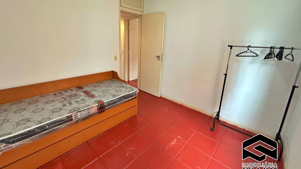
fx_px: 128
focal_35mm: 16
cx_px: 144
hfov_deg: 99.3
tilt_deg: -12.9
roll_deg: -1.9
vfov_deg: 66.6
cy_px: 70
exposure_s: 1/60
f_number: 2.2
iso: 250
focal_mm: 2.22
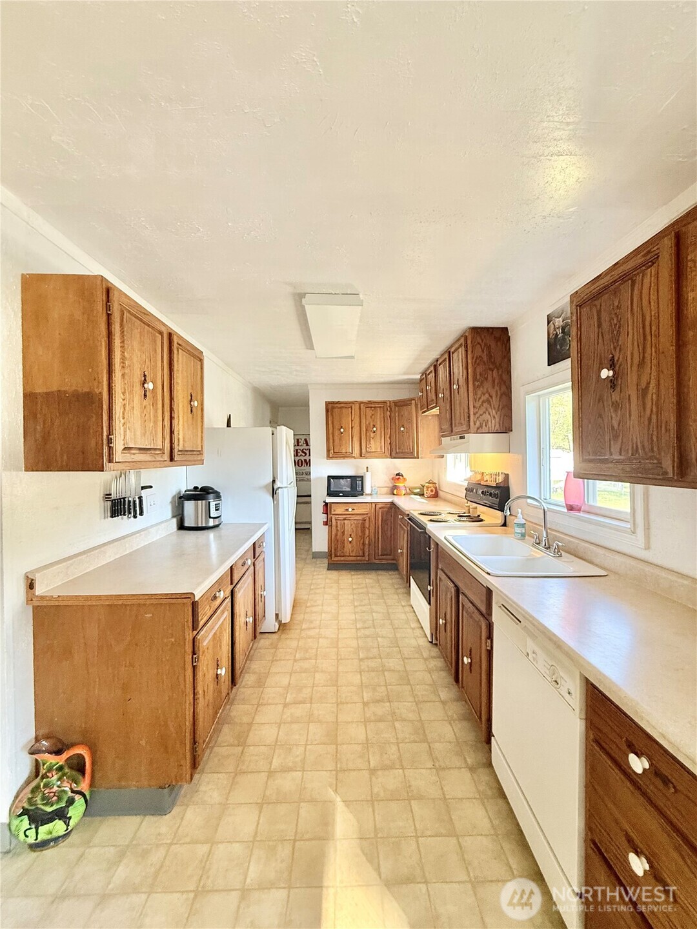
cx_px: 348
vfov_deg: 102.1
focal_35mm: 14
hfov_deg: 85.7
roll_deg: +0.3
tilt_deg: +0.4
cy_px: 464
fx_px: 376
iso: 250
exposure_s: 1/60
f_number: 2.2
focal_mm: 2.22
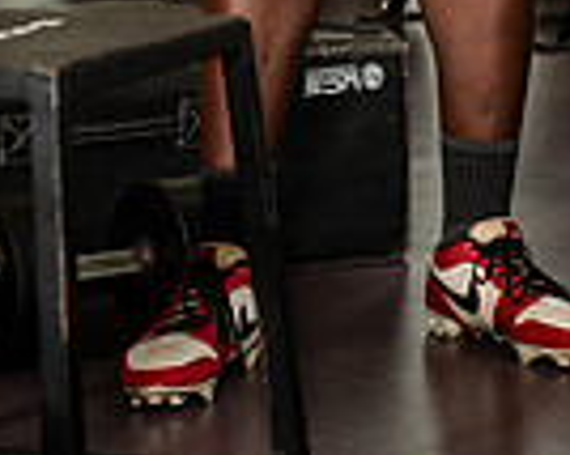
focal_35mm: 158
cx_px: 413
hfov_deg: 12.2
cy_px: -498
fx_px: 2663
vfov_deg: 9.1
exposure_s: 1/250
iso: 500
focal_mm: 50
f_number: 5.6
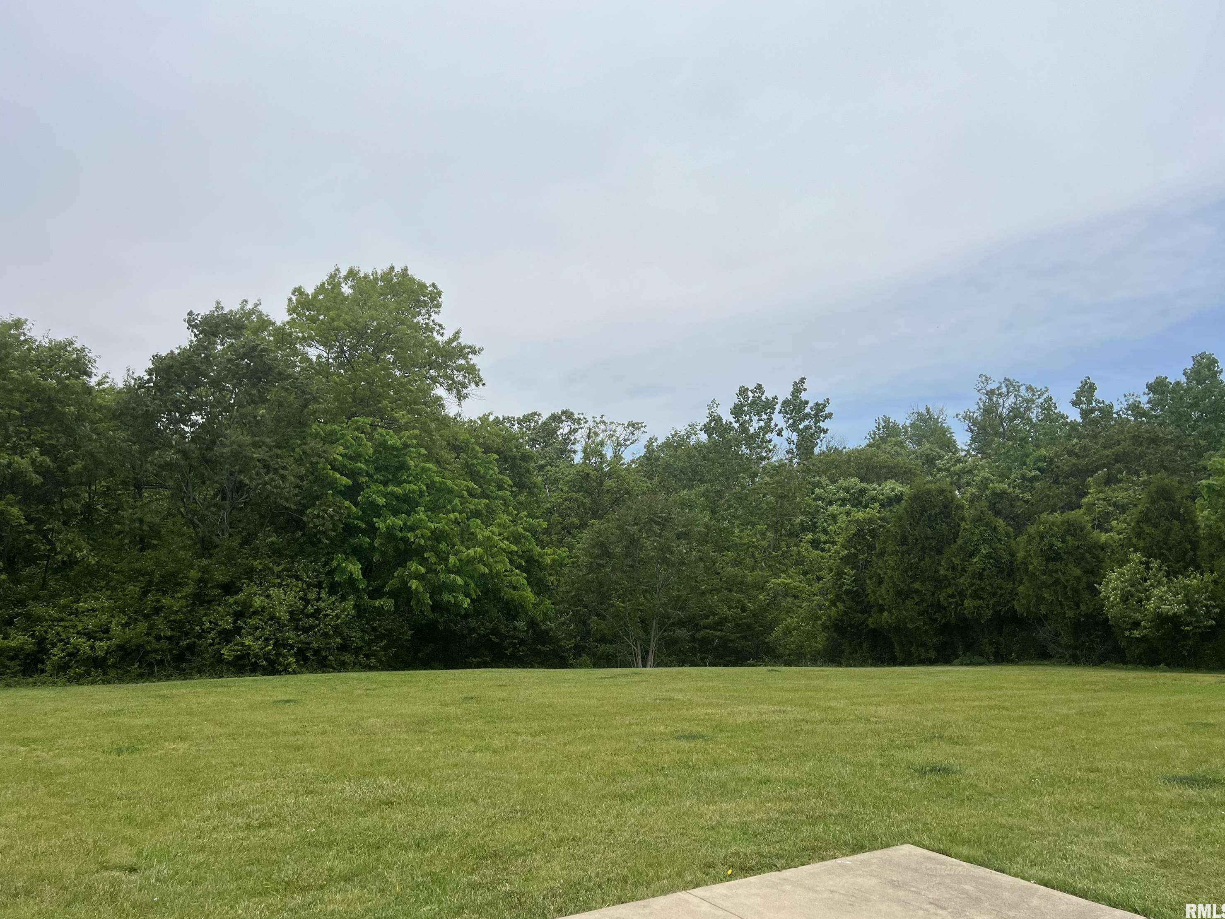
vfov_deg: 51.4
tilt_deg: +7.5
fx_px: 956
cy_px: 448
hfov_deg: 65.3
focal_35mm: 27
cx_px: 613
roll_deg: +2.0
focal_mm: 5.7
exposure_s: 1/6211
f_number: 1.5
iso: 50
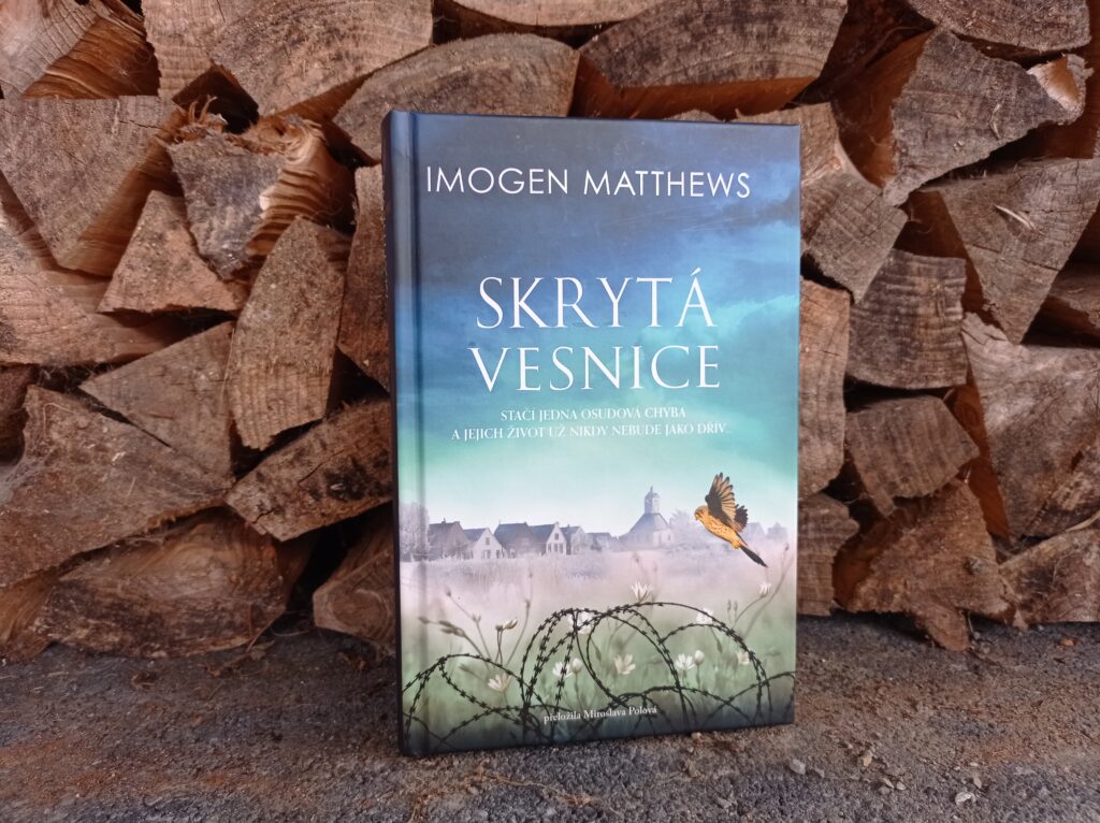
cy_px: 412
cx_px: 550
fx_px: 889
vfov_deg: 49.7
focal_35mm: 28
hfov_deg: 63.5
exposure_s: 1/133
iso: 102
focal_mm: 4.7
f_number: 1.79
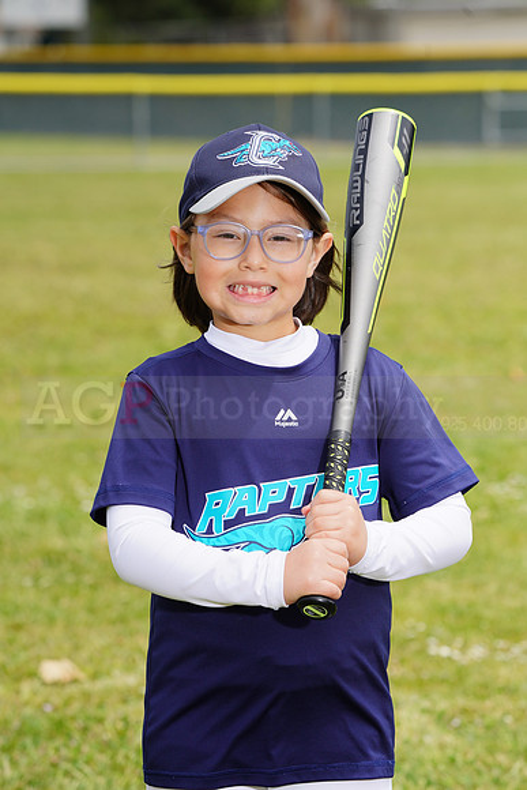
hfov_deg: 6.3
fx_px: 4784
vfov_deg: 9.4
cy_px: 395
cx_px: 264
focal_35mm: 218
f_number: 10
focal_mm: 218
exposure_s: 1/250
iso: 100
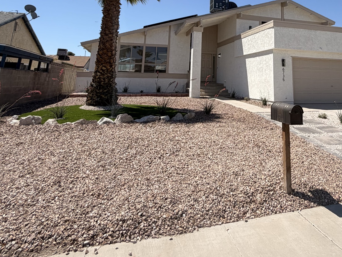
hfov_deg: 61.7
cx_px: 231
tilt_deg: +12.9
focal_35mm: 28
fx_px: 277
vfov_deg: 44.6
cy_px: 19
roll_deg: -1.2
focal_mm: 2.22
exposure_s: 1/1087
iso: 20
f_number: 2.2
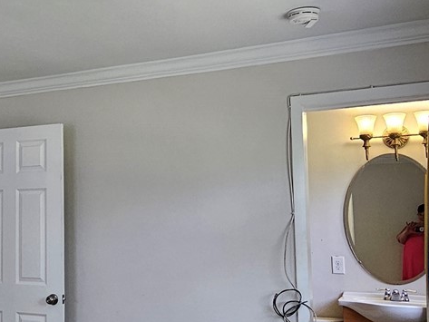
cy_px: 180
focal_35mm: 44
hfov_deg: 39.6
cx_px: 38
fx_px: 545
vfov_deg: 32.9
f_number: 2.2
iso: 100
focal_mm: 2.2
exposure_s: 1/60
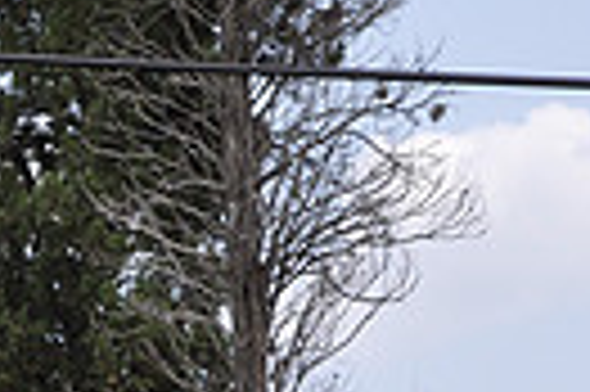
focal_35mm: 146
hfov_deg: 13.4
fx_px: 2390
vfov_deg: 9.1
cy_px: 579
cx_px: -252
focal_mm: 22
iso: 200
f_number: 8
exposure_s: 1/250
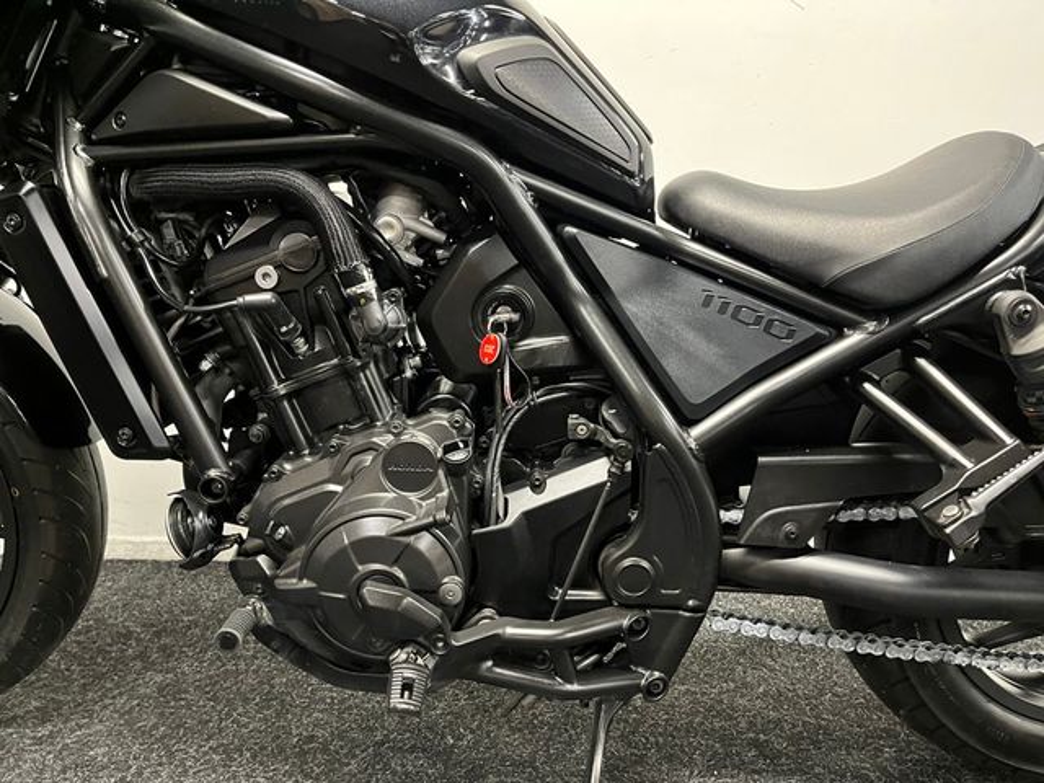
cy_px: 392
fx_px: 784
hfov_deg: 67.3
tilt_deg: -9.4
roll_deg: -1.8
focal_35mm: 26
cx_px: 522
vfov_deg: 53.1
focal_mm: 5.1
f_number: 1.6
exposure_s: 1/33
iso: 640
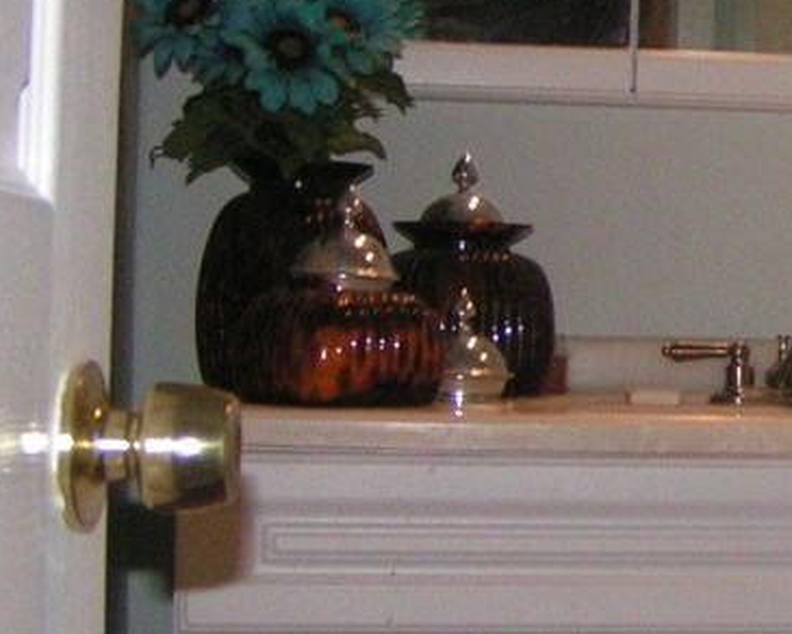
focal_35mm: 104
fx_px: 2438
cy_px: 228
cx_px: 953
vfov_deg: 14.8
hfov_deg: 17.6
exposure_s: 1/40
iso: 200
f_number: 2.8
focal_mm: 5.8
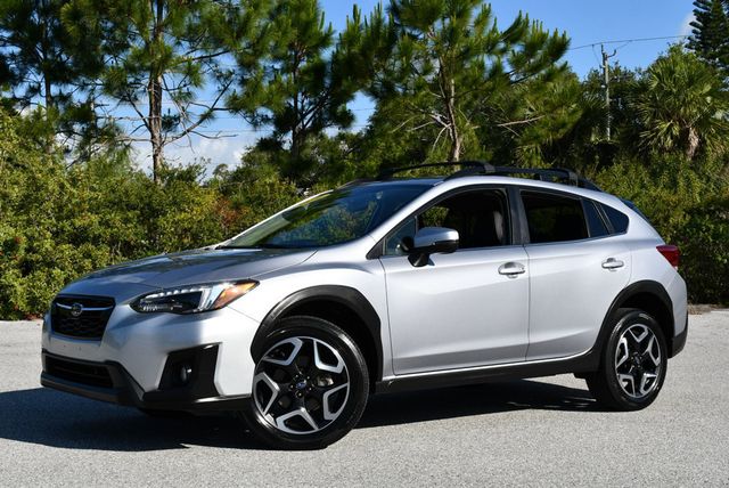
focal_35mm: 52
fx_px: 1054
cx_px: 364
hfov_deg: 38.2
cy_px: 244
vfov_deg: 26.0
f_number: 9
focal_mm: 26
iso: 100
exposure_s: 1/320
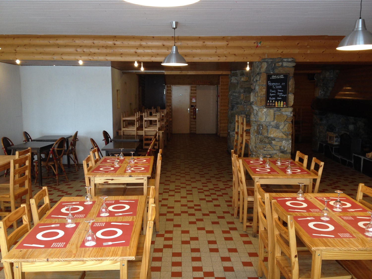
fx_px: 376
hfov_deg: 52.6
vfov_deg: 40.7
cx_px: 186
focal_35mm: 35
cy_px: 140
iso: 80
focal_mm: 4.28
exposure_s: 1/20
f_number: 2.4
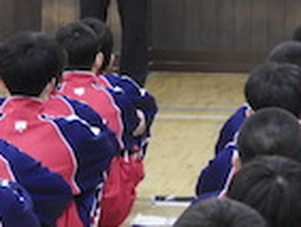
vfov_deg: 3.9
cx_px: 96
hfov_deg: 5.2
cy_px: -11
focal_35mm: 383
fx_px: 3333
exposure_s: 1/15
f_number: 5
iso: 800
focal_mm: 24.2
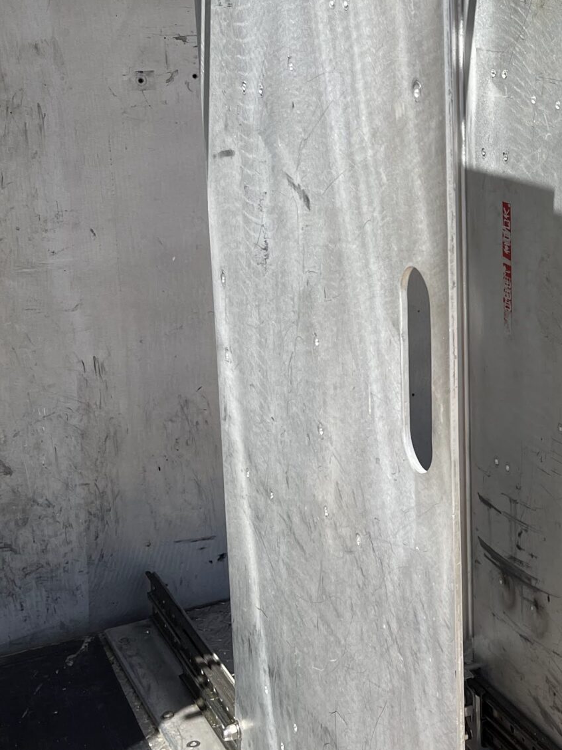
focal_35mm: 59
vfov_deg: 32.4
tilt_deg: -10.7
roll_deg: -0.7
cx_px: 584
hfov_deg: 23.6
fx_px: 1277
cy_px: 249
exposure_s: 1/2597
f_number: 1.6
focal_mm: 5.1
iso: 32
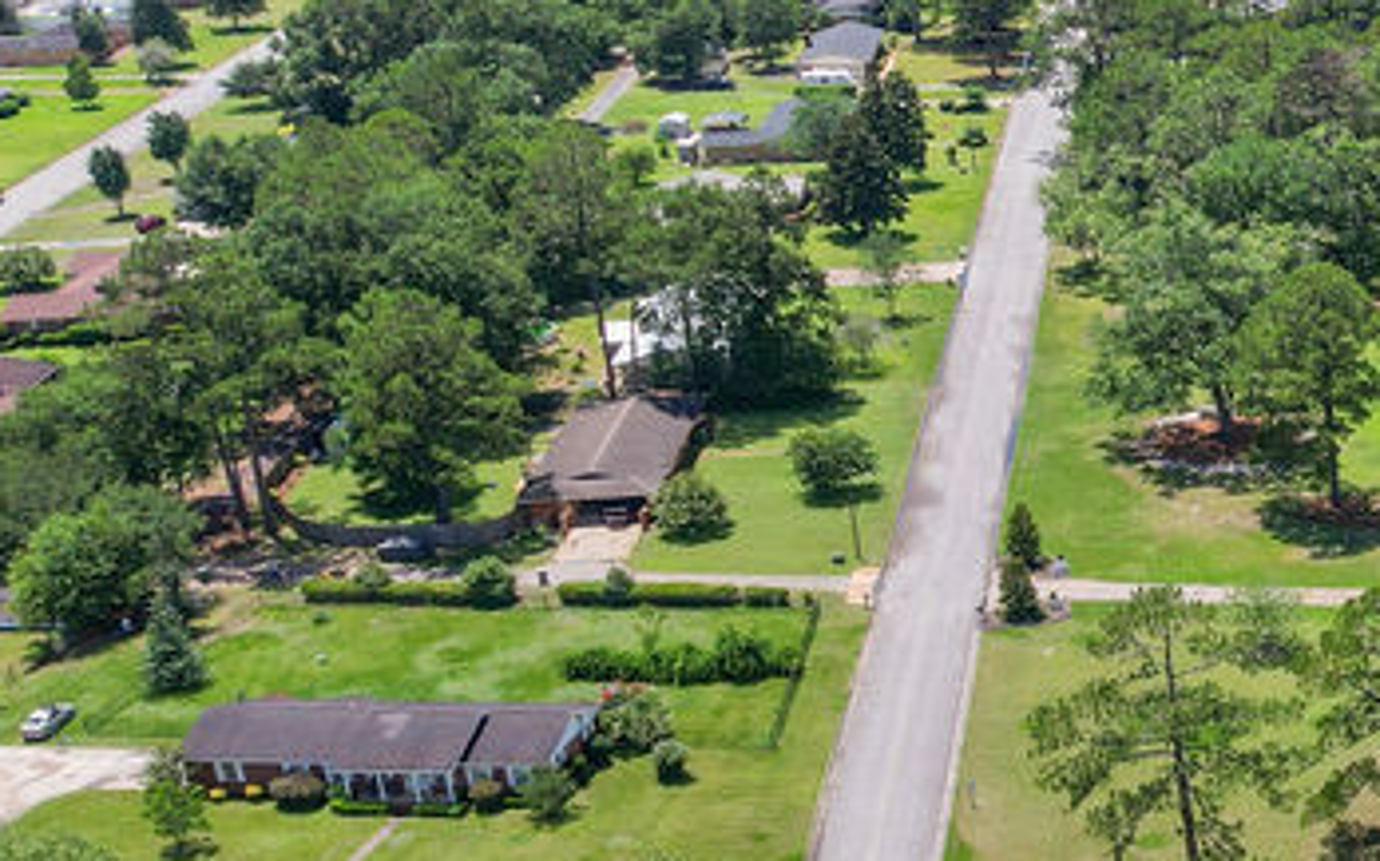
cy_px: 609
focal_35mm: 66
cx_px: 1737
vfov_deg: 19.6
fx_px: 2481
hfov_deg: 26.8
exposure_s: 1/1500
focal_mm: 8.38
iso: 100
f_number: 2.8
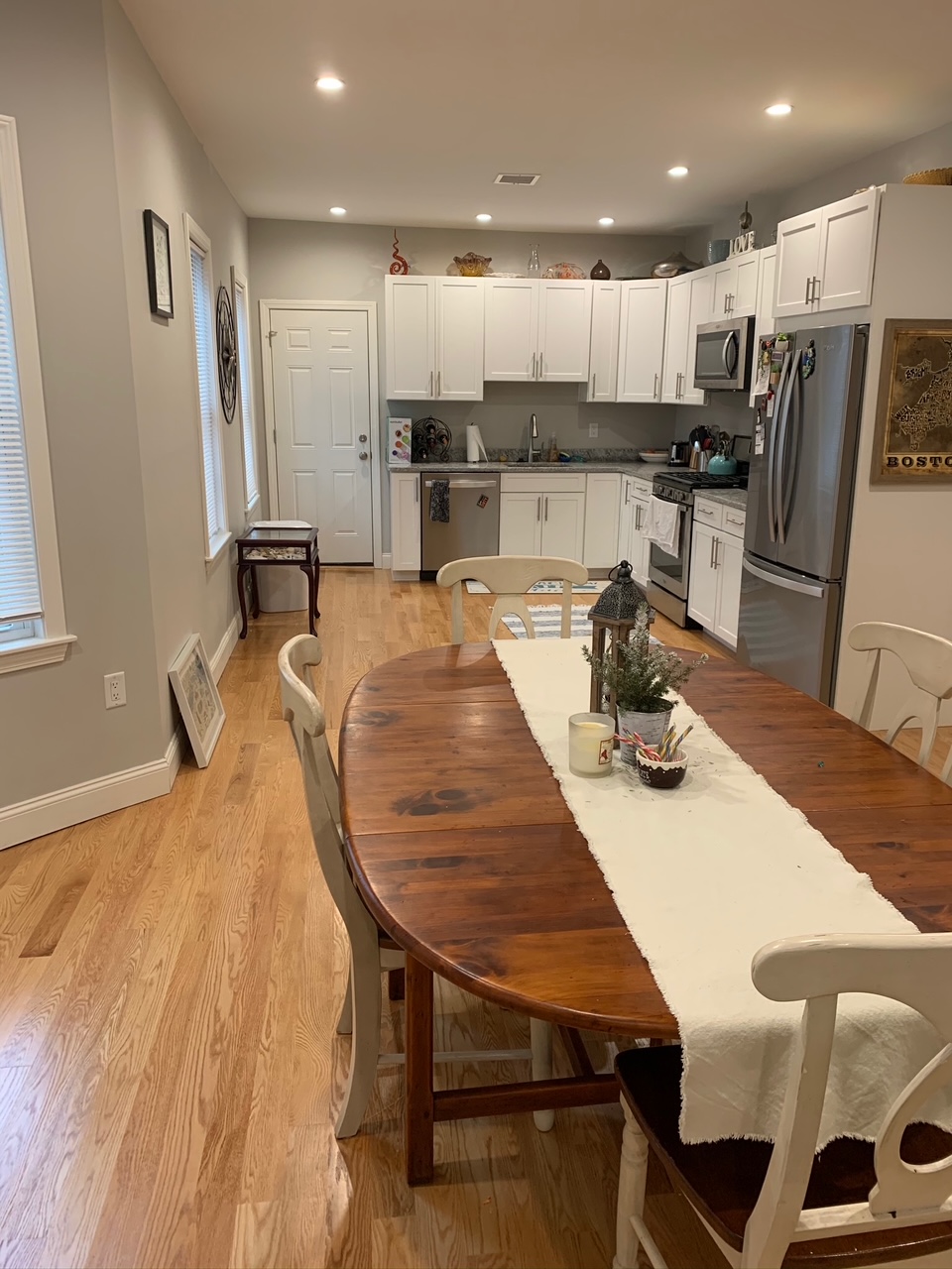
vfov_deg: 67.3
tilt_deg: -13.4
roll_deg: -0.3
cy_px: 634
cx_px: 476
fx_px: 953
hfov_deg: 53.1
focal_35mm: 26
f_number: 1.8
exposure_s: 1/60
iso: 100
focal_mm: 4.25
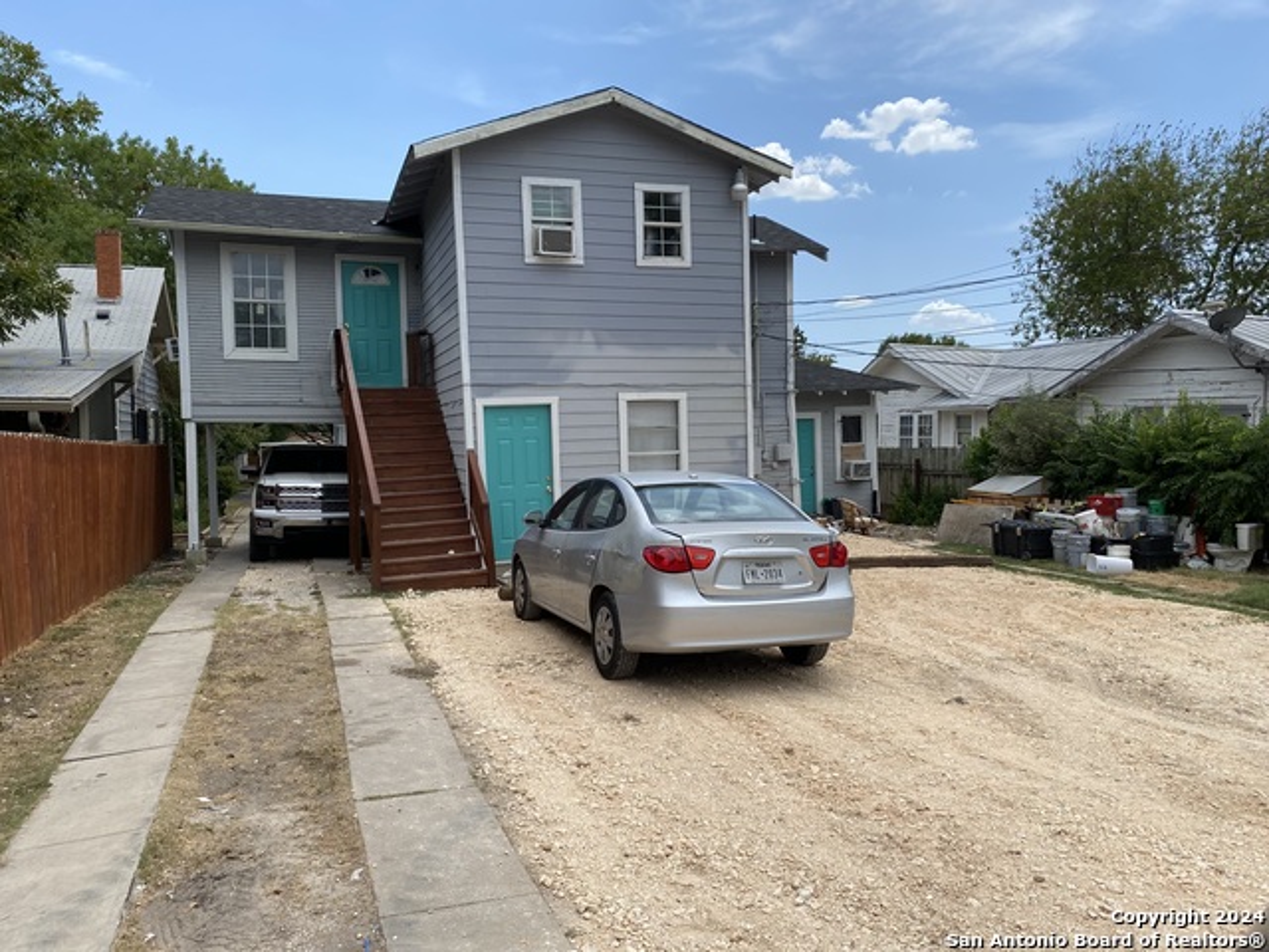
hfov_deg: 67.3
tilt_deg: -3.8
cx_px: 634
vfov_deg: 53.1
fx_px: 953
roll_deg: +1.0
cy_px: 476
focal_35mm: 26
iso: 32
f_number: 1.8
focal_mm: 4.25
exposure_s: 1/2967
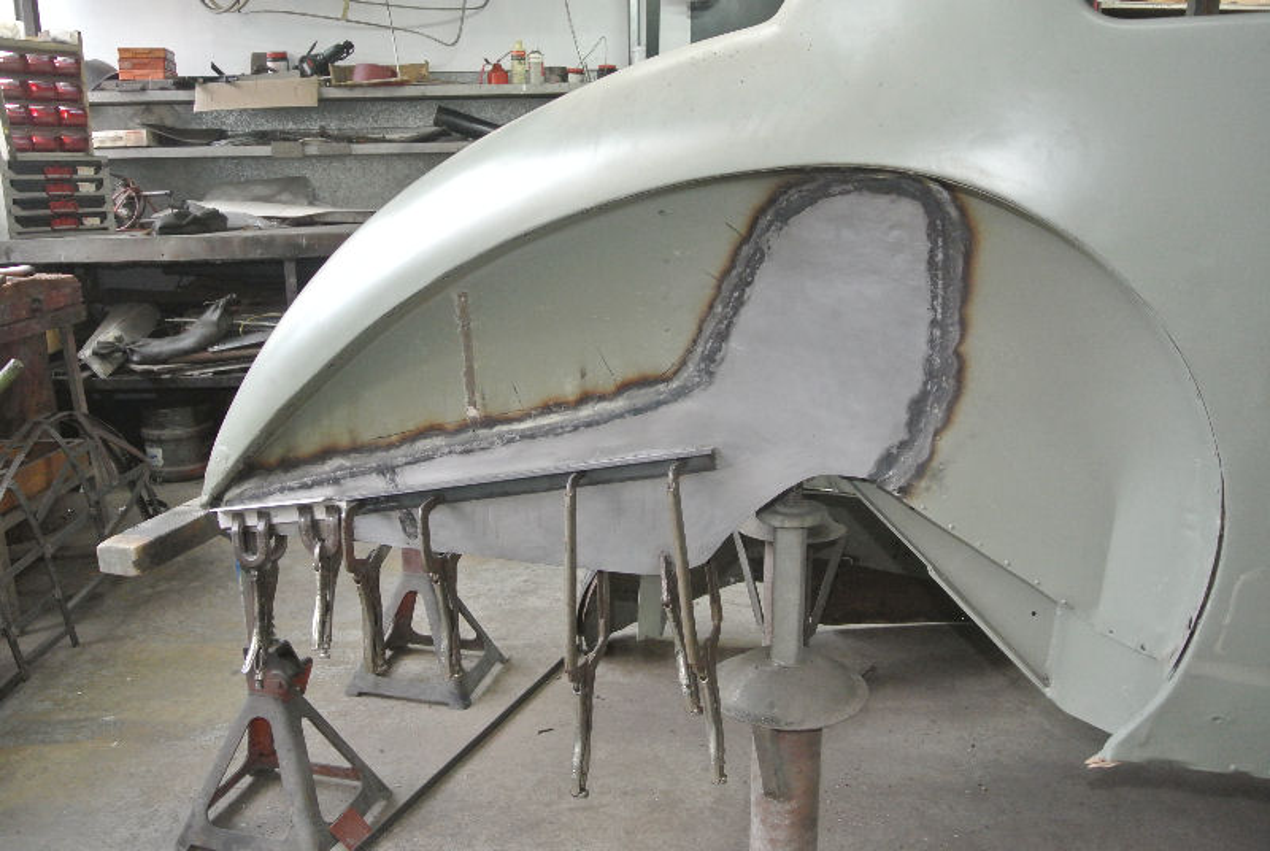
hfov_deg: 65.4
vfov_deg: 46.5
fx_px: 989
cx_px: 635
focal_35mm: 28
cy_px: 426
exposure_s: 1/60
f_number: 3.5
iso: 800
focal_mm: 10.7
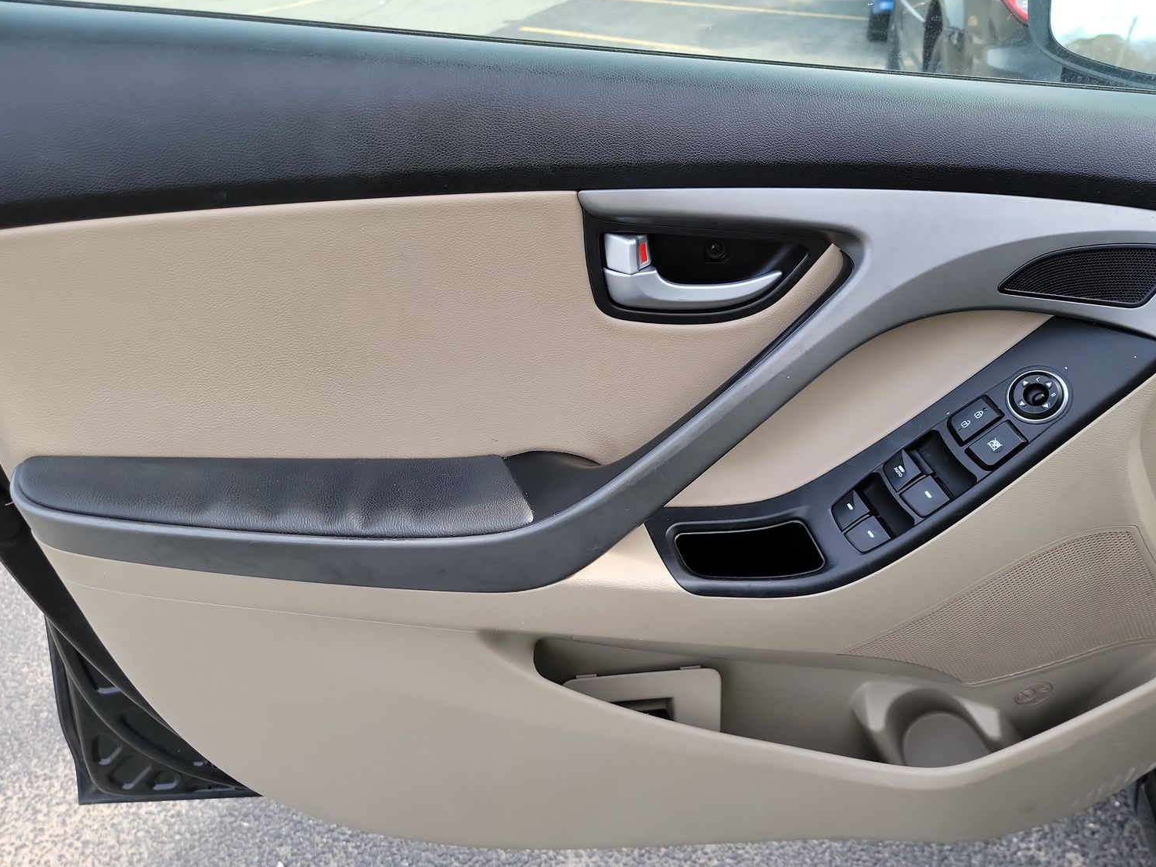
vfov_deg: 53.1
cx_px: 624
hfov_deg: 67.2
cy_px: 422
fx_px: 868
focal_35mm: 26
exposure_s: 1/140
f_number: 1.8
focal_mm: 6.7
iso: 50
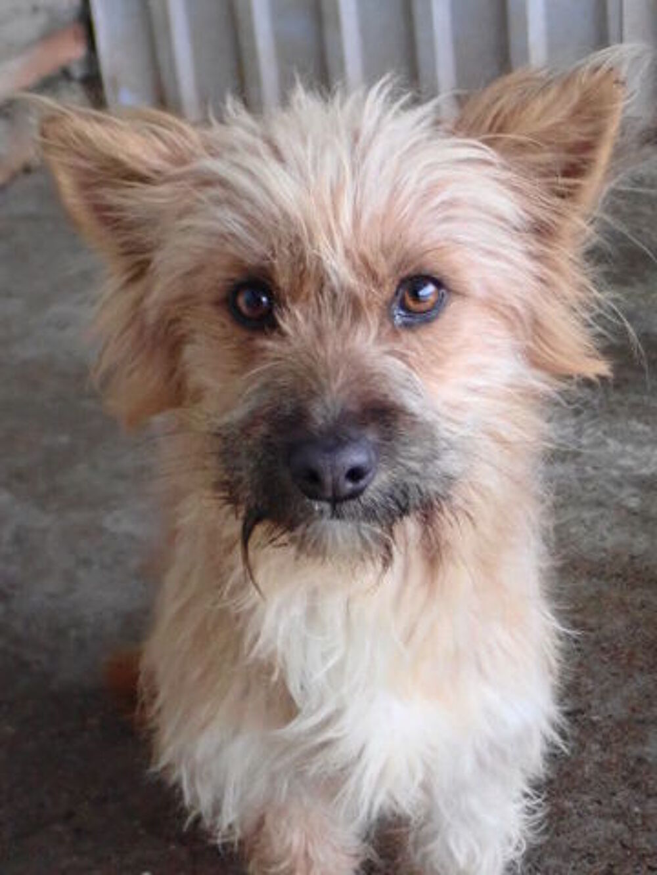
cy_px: 438
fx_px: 1796
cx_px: 328
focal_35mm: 71
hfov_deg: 20.7
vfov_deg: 27.4
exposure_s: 1/500
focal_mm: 12.73
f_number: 3.9
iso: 2500
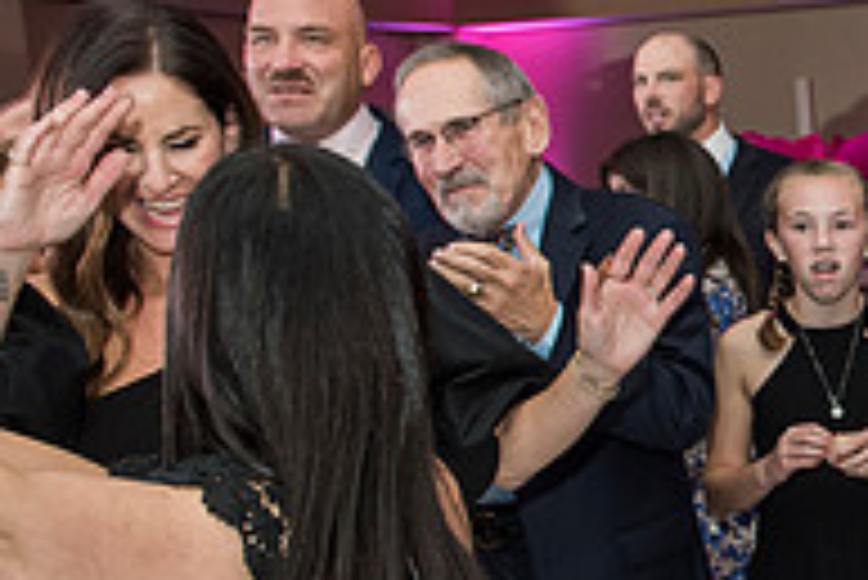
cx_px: 1147
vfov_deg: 18.9
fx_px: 1737
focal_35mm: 72
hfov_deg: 24.3
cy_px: 420
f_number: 4
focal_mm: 24
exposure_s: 1/100
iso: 1000
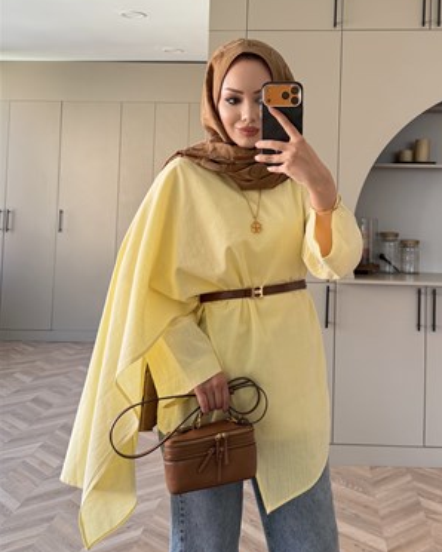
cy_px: 262
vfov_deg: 66.0
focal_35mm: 26
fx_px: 425
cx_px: 228
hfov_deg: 55.0
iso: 100
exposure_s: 1/121
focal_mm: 6.76
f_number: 1.78
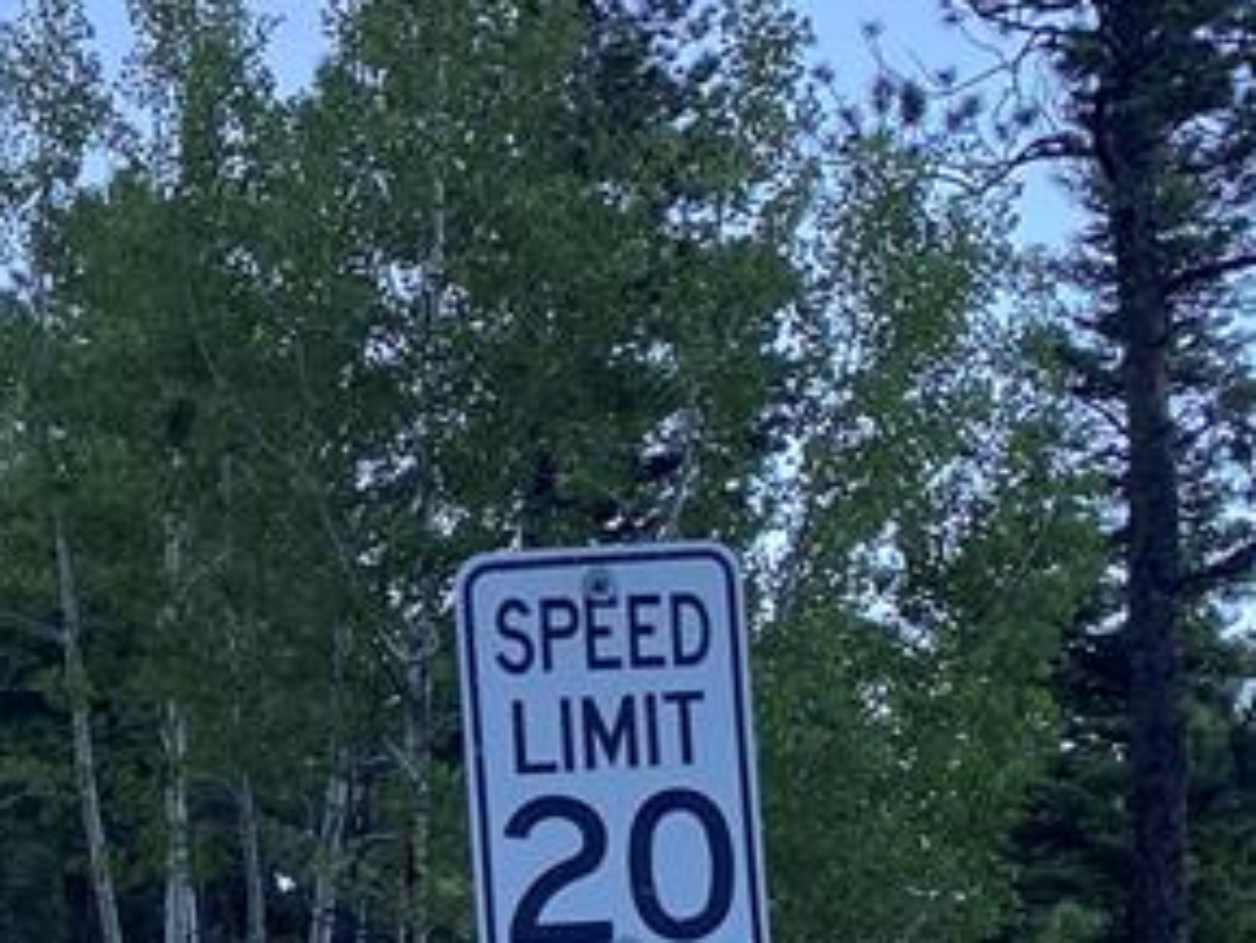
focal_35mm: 92
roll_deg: +1.2
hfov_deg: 19.2
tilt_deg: +3.0
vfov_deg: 15.5
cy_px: 1106
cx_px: -504
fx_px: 3339
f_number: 1.8
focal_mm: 4.25
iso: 32
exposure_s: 1/778
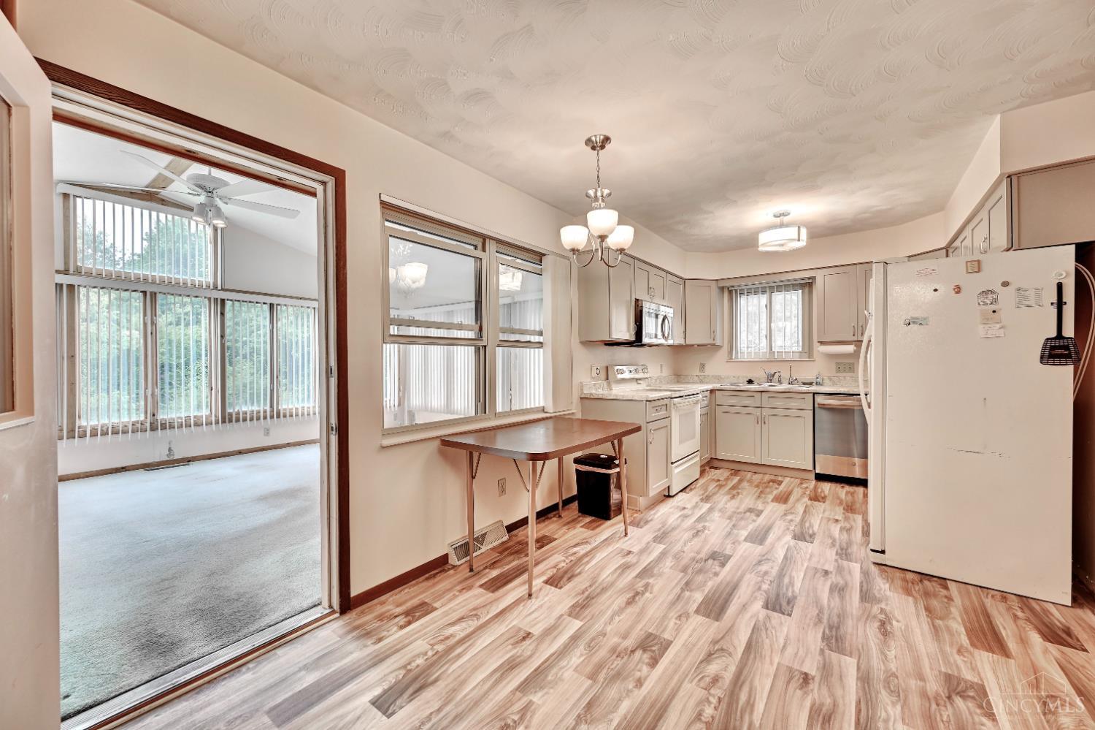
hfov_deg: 104.3
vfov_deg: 81.2
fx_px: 426
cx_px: 548
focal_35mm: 14
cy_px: 365
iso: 400
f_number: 8
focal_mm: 14
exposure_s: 1/8
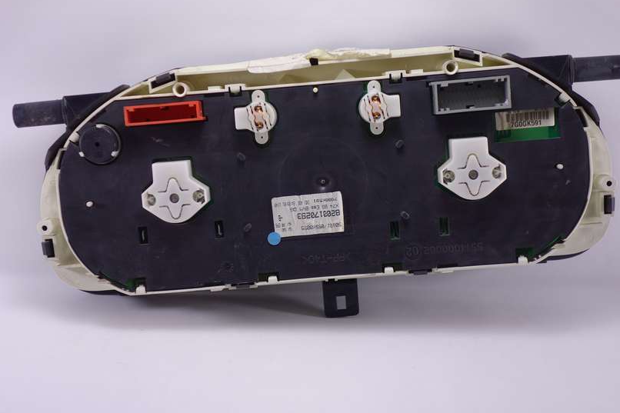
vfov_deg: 23.8
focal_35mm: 57
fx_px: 981
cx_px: 315
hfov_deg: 35.1
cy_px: 206
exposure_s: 1/60
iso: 125
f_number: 3.5
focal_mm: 20.85
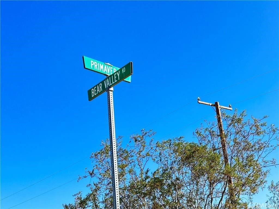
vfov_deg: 30.3
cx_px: 140
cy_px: 104
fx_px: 387
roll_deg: +3.5
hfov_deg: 39.7
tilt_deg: +23.6
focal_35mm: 48
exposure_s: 1/1289
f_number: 1.78
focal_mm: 6.86
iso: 64
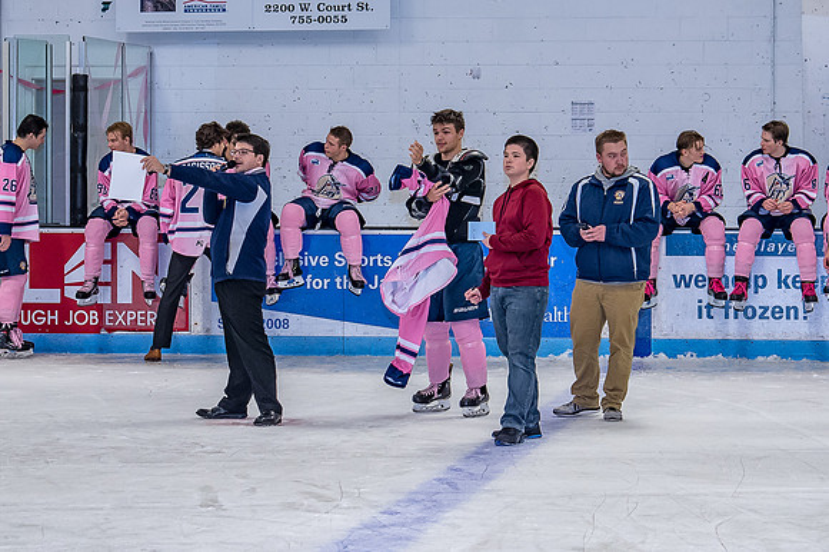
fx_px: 2948
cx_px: 476
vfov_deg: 10.7
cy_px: 194
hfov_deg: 16.0
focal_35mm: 128
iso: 800
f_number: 5
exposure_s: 1/250
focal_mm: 50
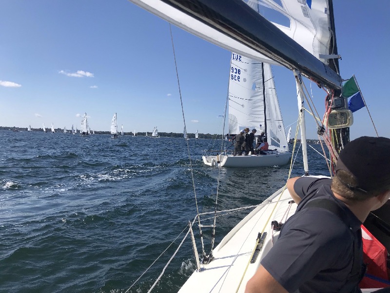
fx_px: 315
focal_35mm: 28
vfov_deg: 49.7
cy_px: 146
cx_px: 195
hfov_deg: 63.4
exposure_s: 1/4000
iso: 20
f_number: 1.8
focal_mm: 3.99
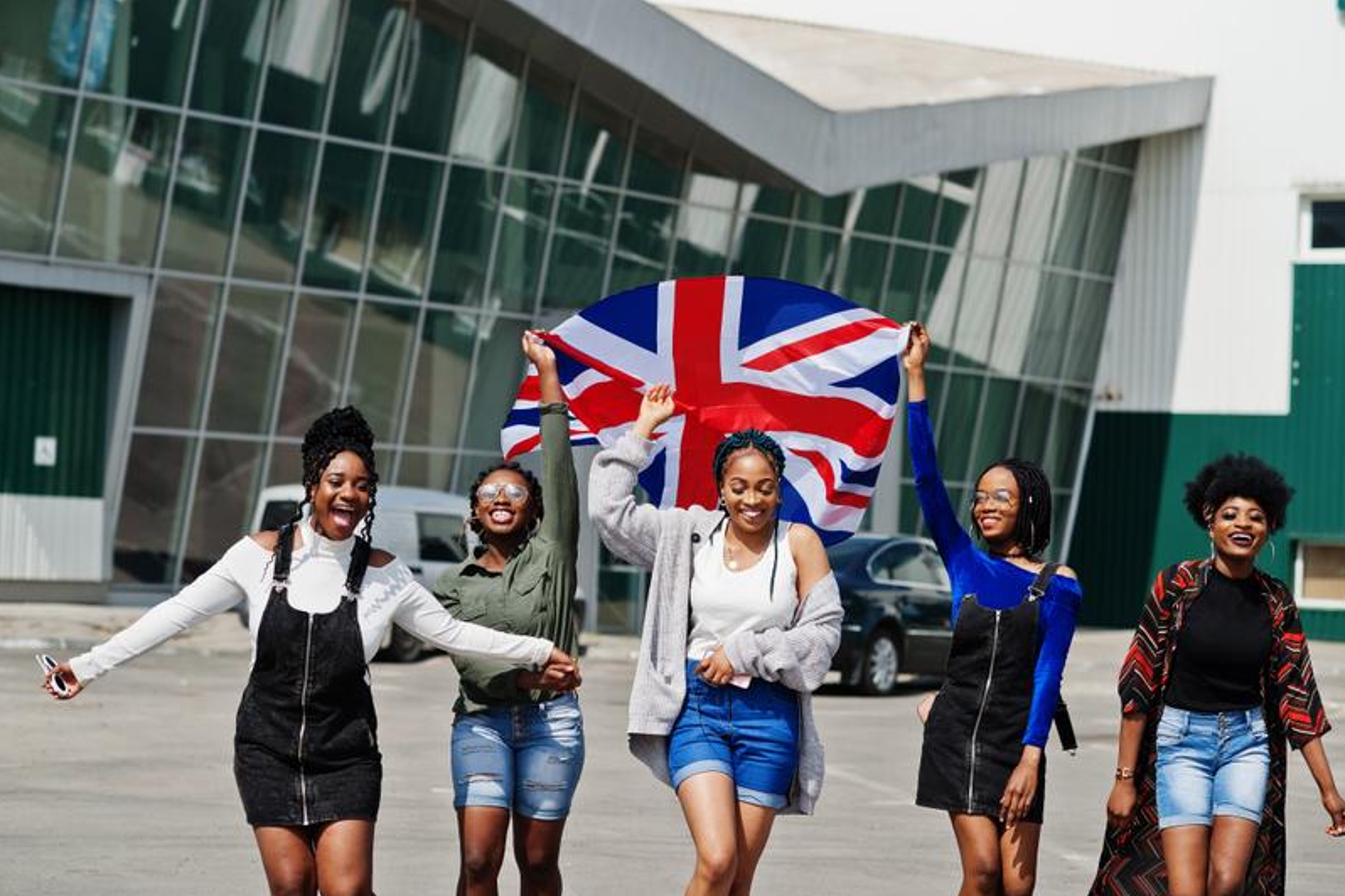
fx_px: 3213
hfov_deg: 23.6
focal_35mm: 86
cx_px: 672
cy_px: 451
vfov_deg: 15.9
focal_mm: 85
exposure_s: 1/4000
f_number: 3.5
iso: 200
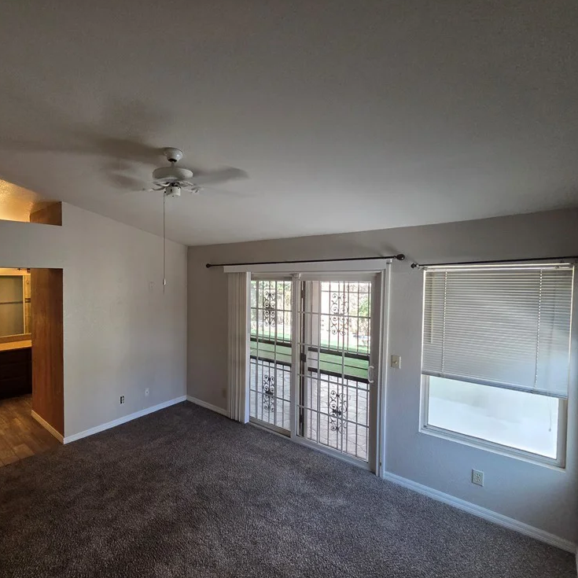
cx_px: 194
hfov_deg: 84.5
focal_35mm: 16
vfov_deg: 87.4
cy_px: 293
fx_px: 302
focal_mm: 2.2
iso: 640
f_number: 2.2
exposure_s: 1/60
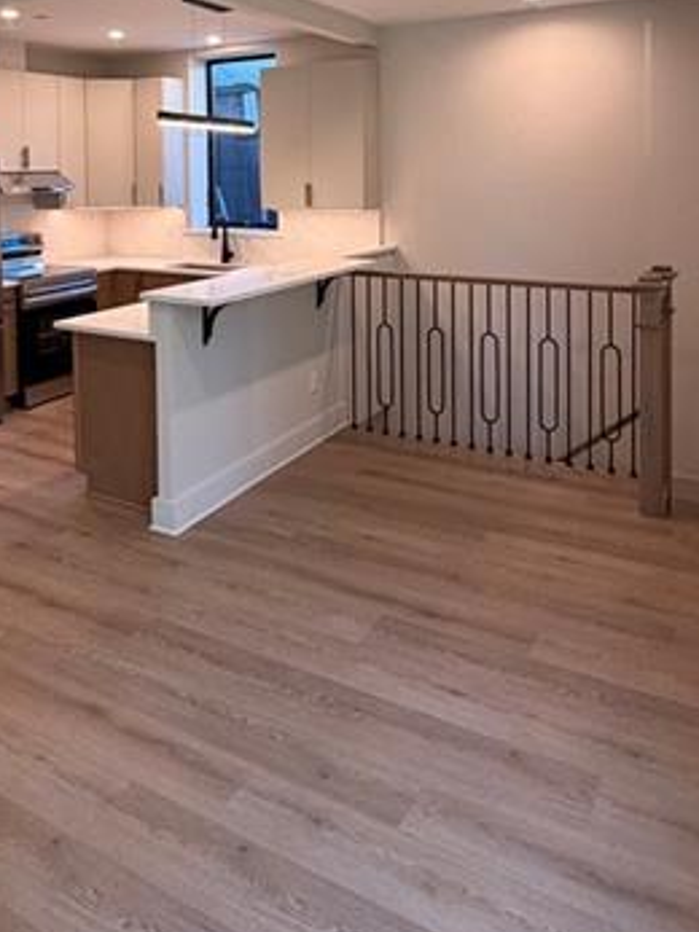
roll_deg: +0.5
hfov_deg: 44.7
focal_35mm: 31
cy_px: 199
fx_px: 835
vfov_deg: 54.7
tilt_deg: -1.2
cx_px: 226
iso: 250
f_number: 2.2
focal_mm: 2.22
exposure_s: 1/120
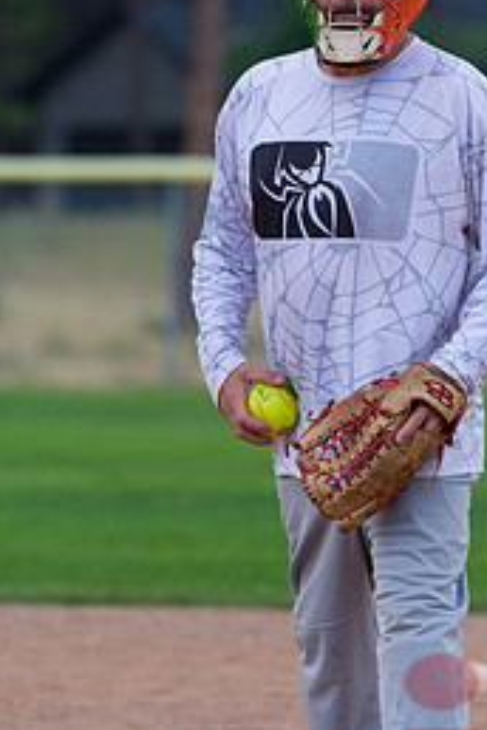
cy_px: 410
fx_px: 14183
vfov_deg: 3.0
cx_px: 416
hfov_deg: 2.0
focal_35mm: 699
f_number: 9
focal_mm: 400
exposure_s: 1/1000
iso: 2000
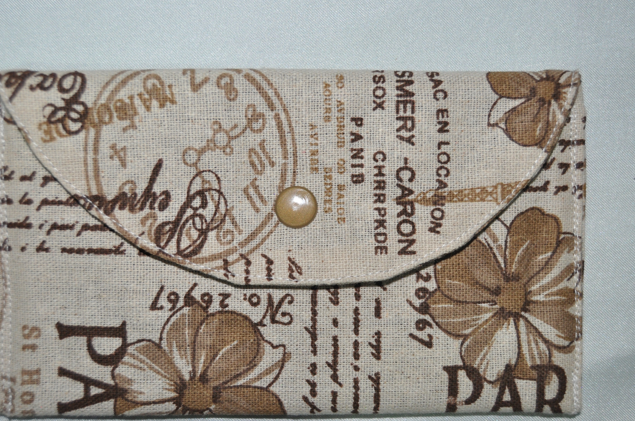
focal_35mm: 51
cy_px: 224
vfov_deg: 26.6
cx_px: 297
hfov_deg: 39.2
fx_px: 890
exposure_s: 1/60
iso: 800
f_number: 4.2
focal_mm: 31
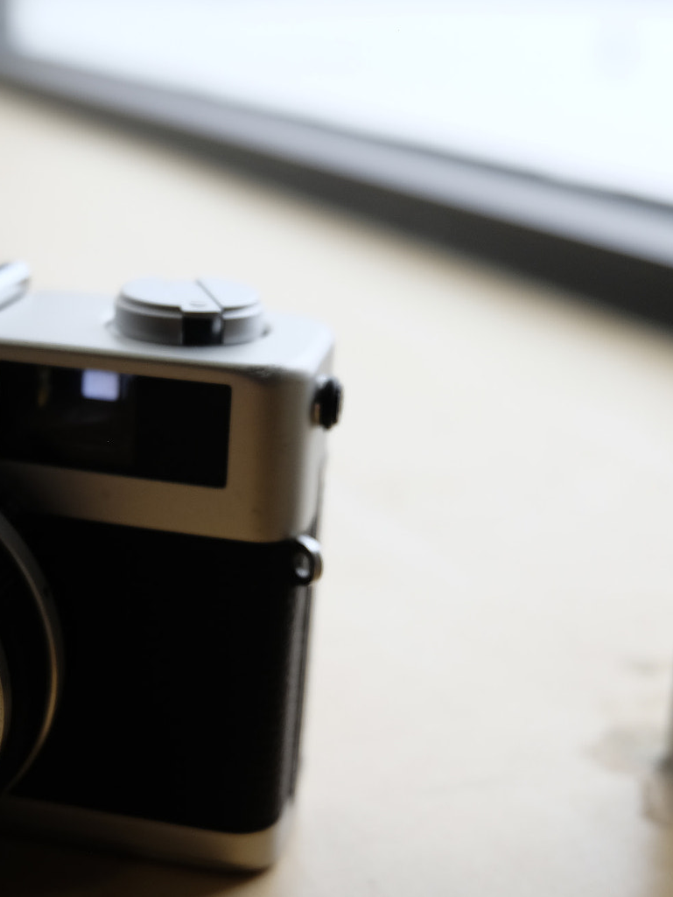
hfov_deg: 25.4
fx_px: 1477
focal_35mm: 57
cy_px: 436
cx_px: 170
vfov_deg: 33.8
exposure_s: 1/320
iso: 400
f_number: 4.5
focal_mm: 25.6
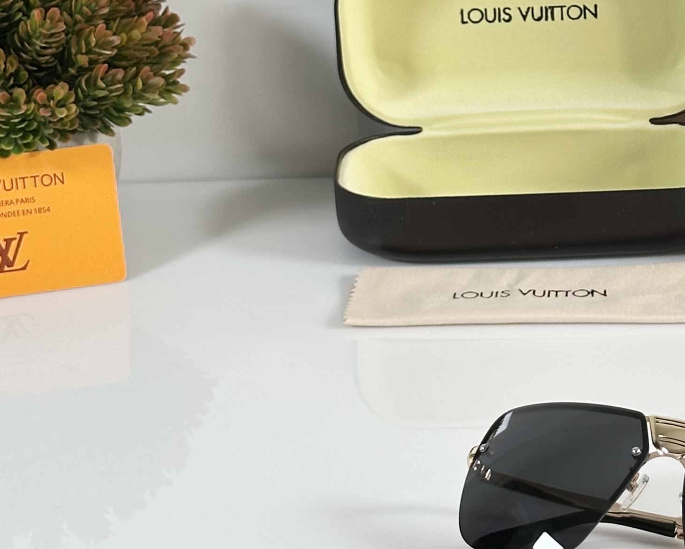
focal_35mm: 130
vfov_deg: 11.8
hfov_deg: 14.6
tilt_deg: -19.3
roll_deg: +0.9
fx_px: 2636
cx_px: 651
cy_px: 83
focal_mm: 6.86
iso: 80
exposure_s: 1/121
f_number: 1.78
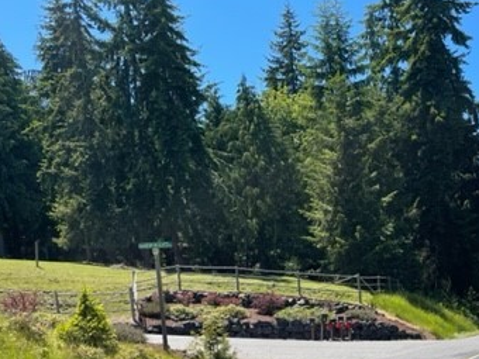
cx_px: 352
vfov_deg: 28.4
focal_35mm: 49
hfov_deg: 38.0
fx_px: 678
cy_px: 334
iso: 32
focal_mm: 4.2
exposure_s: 1/2304
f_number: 1.6
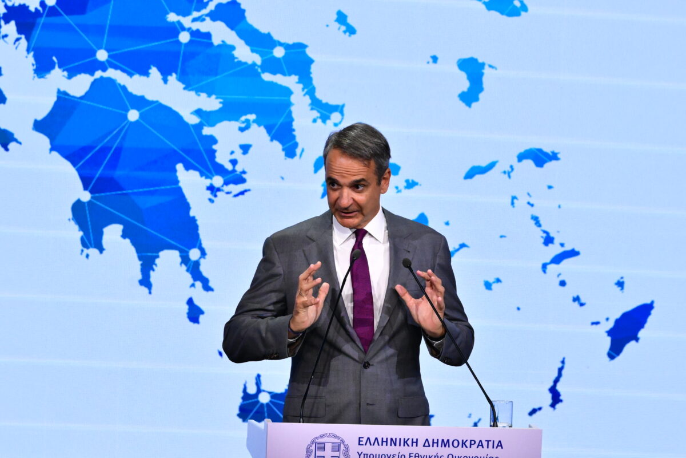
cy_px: 229
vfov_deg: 6.3
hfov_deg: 9.5
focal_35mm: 217
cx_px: 343
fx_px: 4135
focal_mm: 145
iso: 8000
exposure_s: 1/800
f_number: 5.6
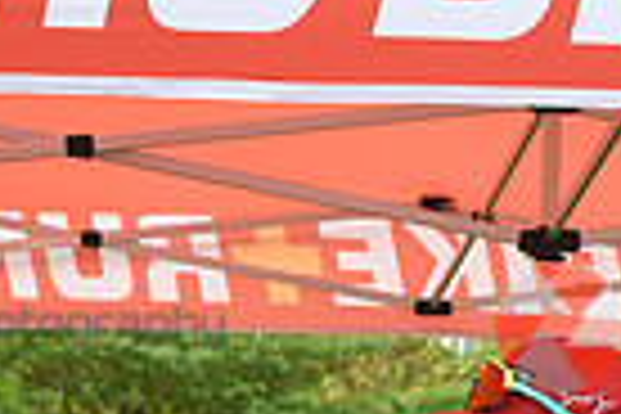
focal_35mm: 147
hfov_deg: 13.9
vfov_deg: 9.1
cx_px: 400
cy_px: 610
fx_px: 2536
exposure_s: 1/400
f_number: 6.3
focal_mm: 35
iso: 320
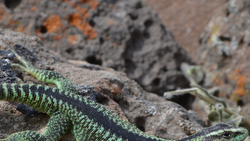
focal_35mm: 190
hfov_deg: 11.3
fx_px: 1261
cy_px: 138
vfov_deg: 6.4
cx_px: 49
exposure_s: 1/160
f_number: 8
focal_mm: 55
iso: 100
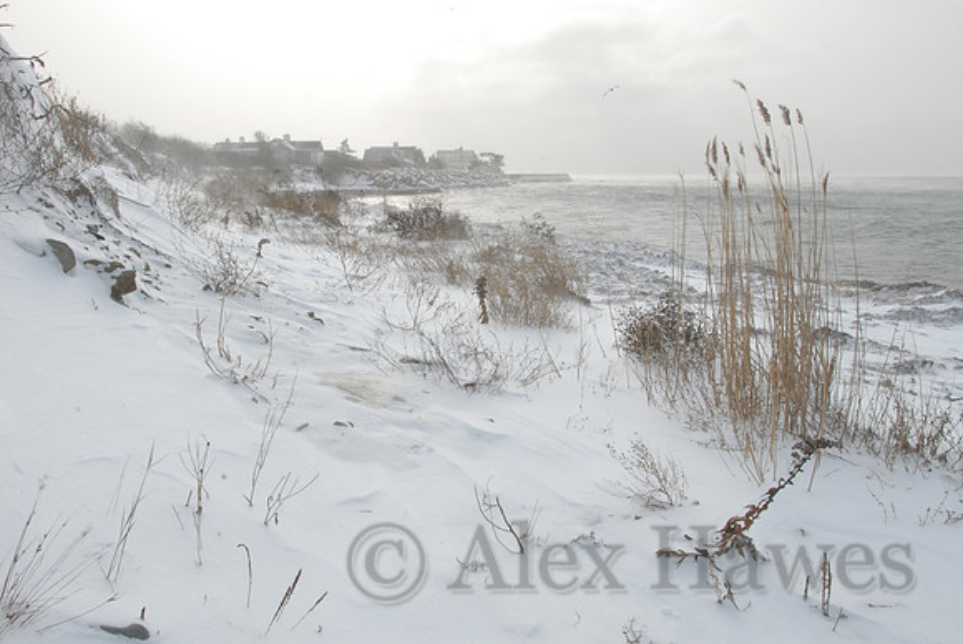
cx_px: 482
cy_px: 322
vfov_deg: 40.1
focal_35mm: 33
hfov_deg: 57.2
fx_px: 884
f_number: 24
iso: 250
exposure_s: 1/50
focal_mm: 22
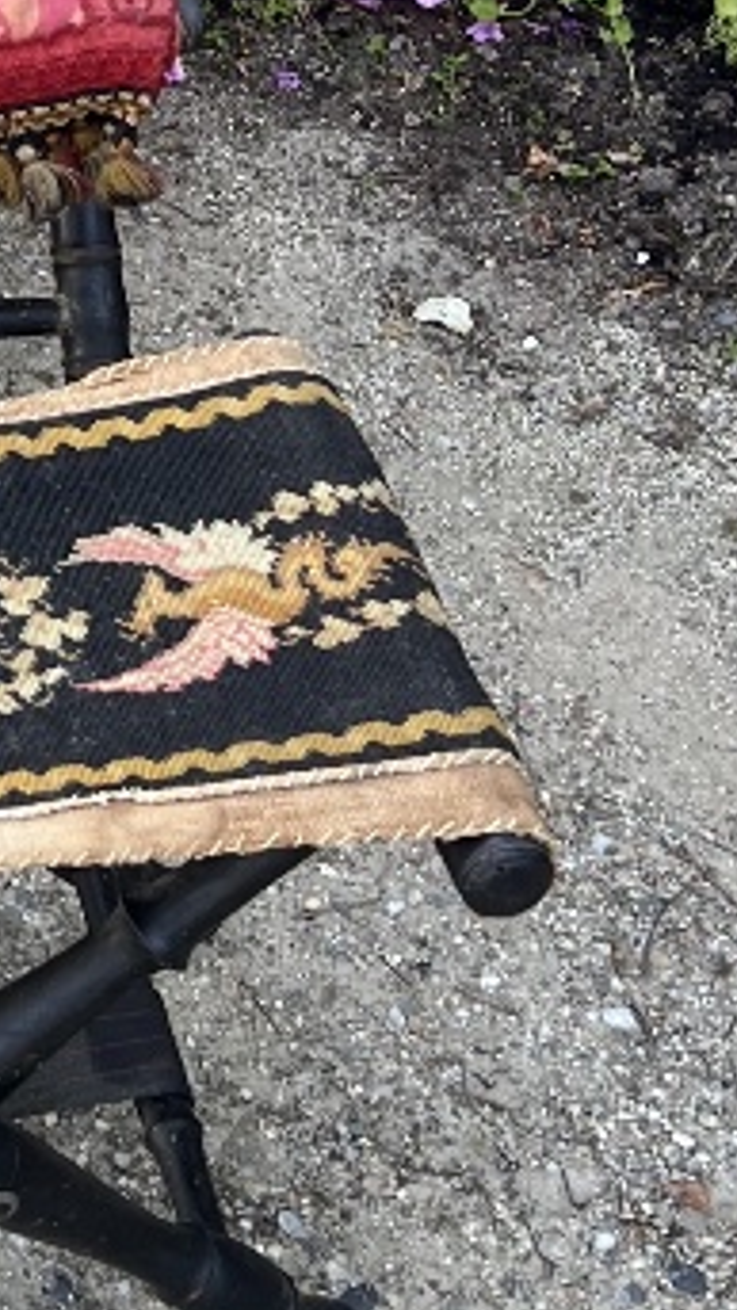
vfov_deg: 20.8
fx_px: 3439
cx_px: -241
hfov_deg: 11.9
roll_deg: -2.8
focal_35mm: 99
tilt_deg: -36.6
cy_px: -11
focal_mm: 5.7
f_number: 1.5
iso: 40
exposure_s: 1/214
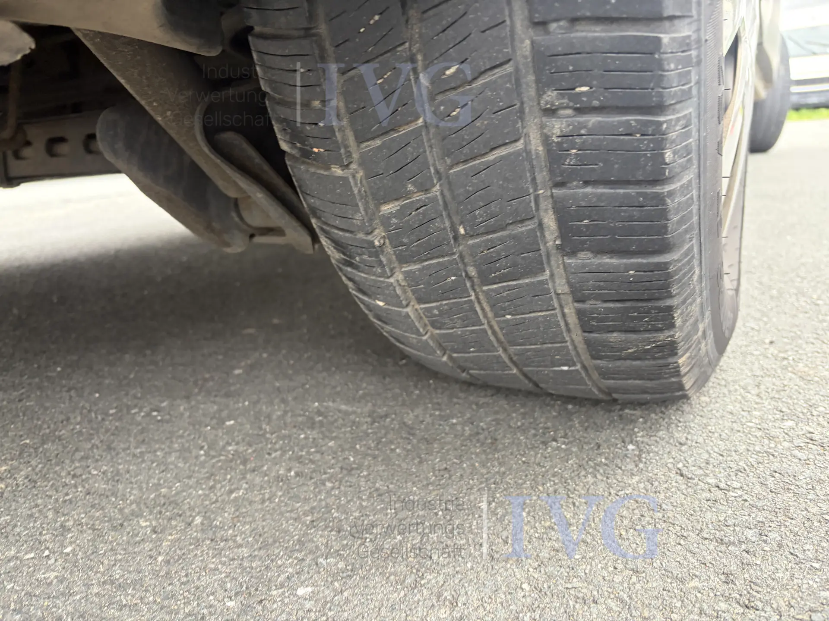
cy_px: 310
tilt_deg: -14.0
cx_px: 414
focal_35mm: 26
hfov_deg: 67.3
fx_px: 623
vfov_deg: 53.1
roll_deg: +3.7
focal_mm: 5.96
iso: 160
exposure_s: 1/60
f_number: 1.6
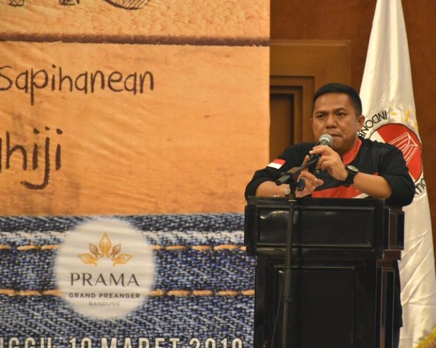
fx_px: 2451
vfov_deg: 8.1
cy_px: 174
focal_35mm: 190
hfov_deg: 10.2
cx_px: 244
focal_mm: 112
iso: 5600
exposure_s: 1/60
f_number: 5.6
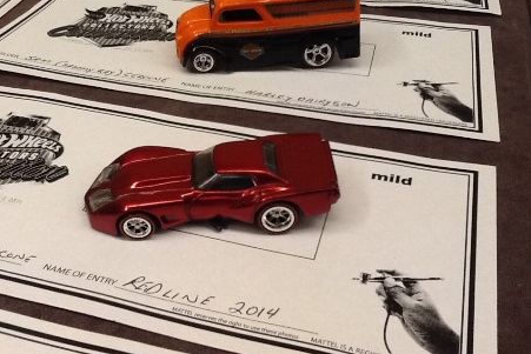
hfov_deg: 42.7
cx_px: 266
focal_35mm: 46
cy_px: 158
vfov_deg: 29.2
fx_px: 679
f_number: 2.4
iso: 100
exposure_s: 1/30
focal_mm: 2.03
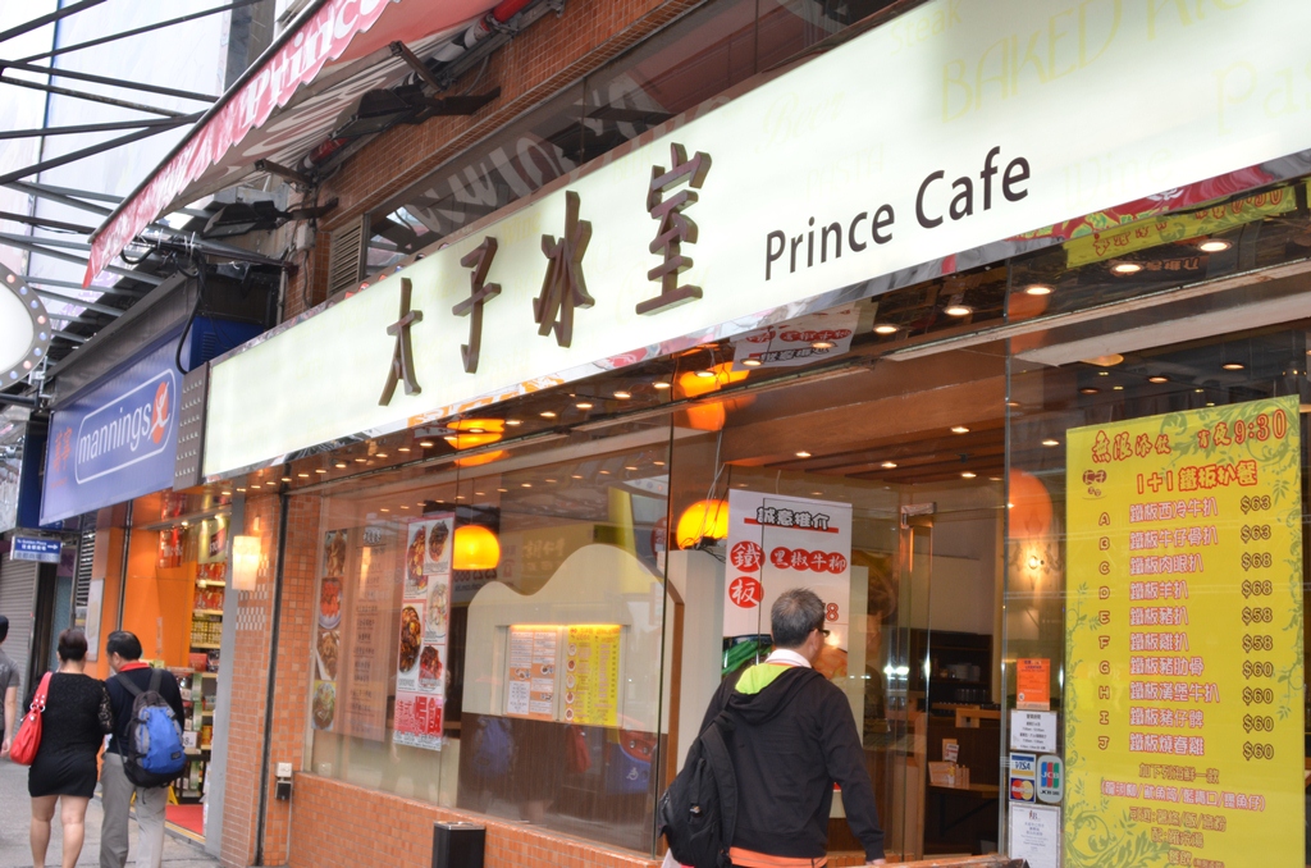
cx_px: 656
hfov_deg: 46.5
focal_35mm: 42
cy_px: 434
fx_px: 1526
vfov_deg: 31.7
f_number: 3.5
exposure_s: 1/60
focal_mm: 28
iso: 400
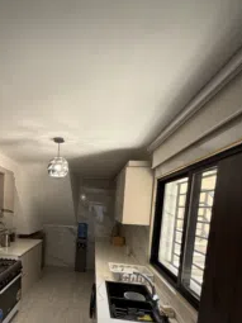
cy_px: 227
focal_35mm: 22
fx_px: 205
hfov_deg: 57.4
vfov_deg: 73.0
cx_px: 56
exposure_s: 1/86
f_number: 2.2
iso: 320
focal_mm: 2.22
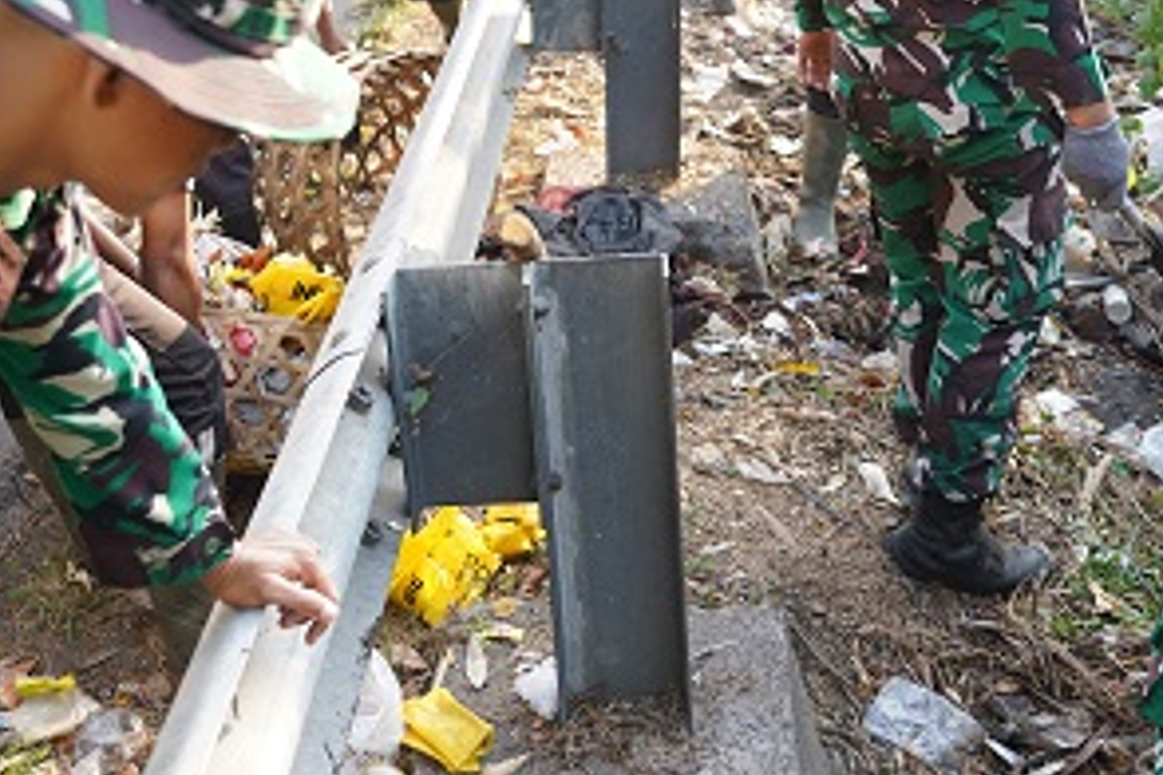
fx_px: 1647
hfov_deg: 38.8
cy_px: 192
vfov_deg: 26.1
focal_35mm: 51
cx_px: 510
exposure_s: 1/160
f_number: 4
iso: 250
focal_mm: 30
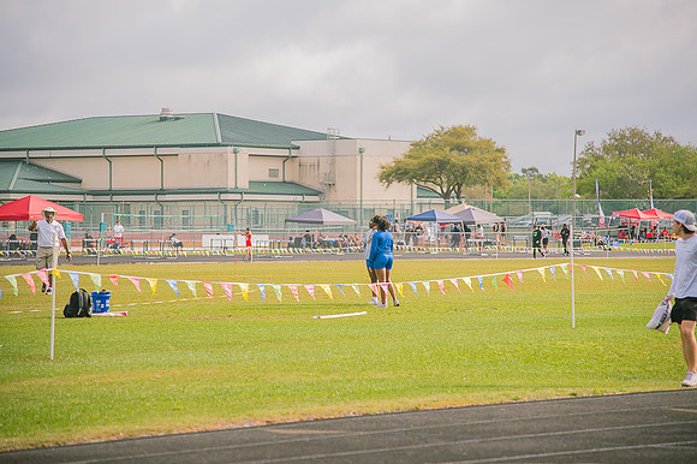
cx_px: 348
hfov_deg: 17.1
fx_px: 2322
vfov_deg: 11.4
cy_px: 232
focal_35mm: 120
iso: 200
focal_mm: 120
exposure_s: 1/200
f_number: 4
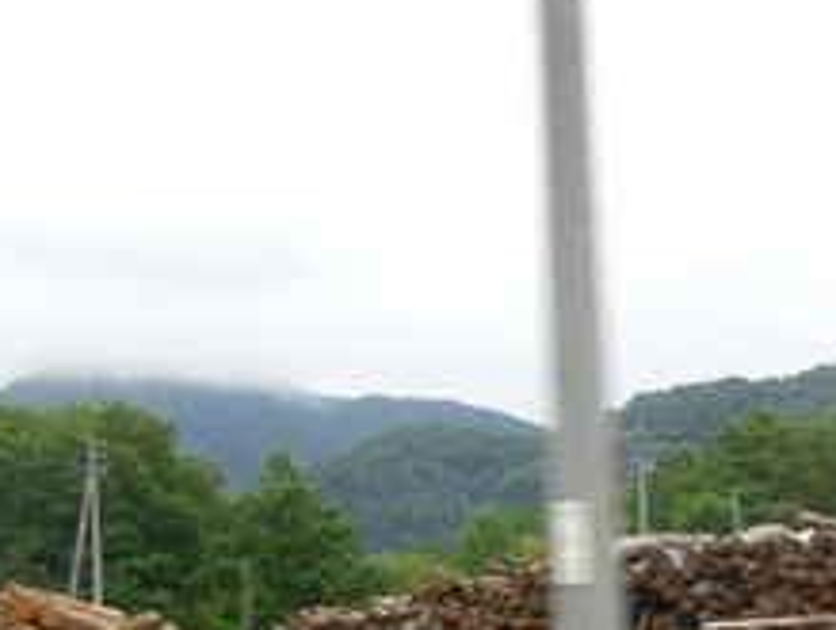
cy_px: 588
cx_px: 752
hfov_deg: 17.1
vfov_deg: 13.0
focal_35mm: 113
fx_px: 2734
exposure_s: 1/200
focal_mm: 9
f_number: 3.3
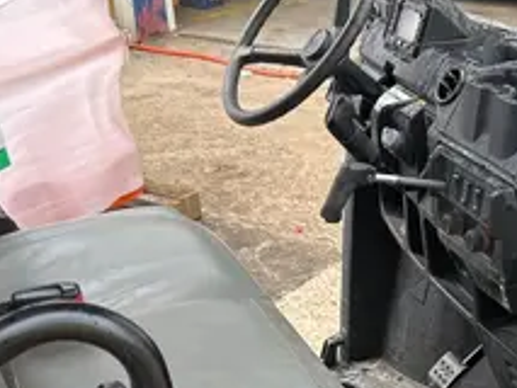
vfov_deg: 21.4
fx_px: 1001
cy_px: 353
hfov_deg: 27.8
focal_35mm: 67
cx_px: 471
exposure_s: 1/516
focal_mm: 5.7
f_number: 1.5
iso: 50
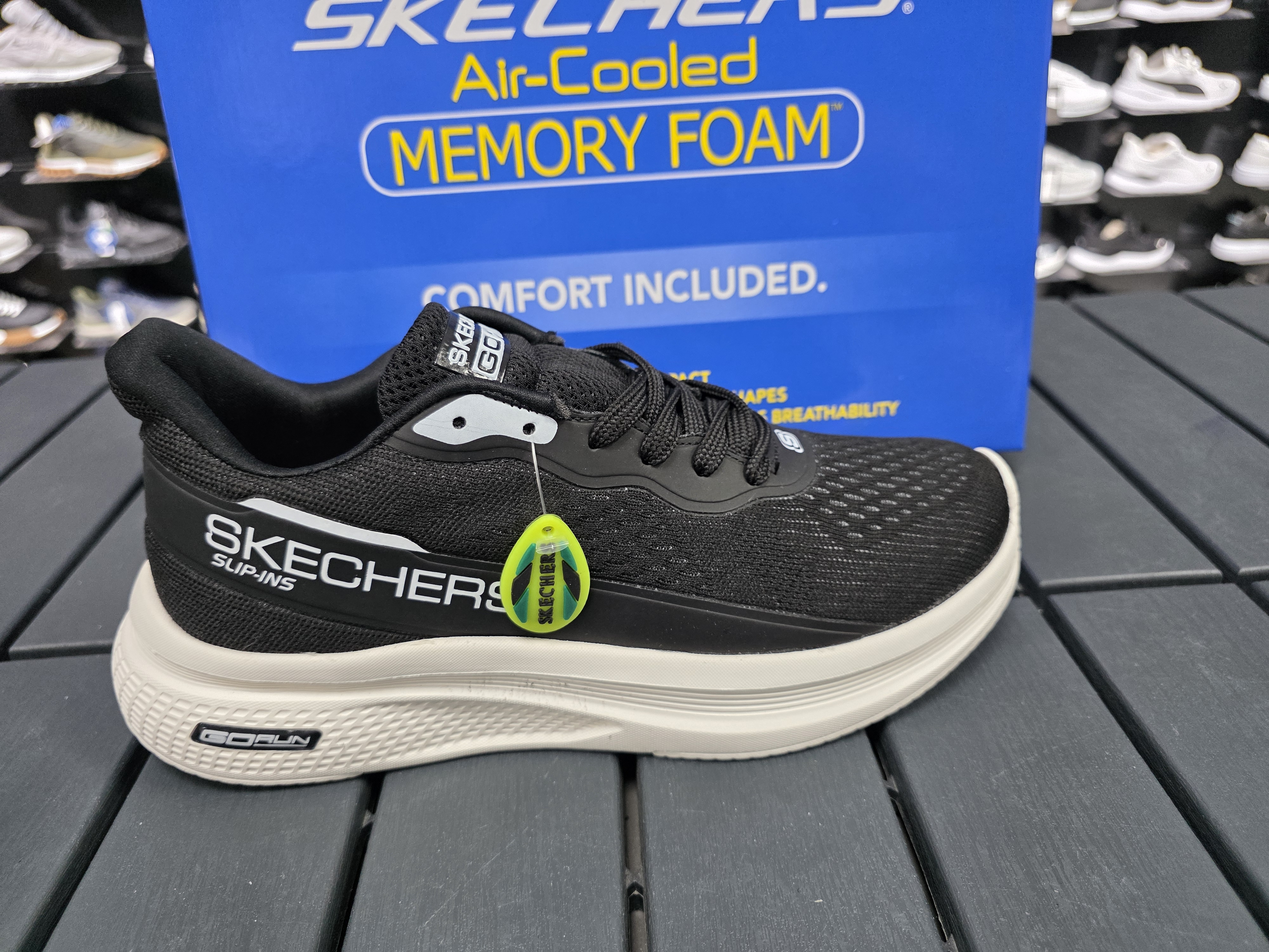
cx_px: 634
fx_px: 843
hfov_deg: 73.9
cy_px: 476
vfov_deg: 58.9
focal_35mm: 23
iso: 200
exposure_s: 1/100
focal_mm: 6.3
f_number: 1.7
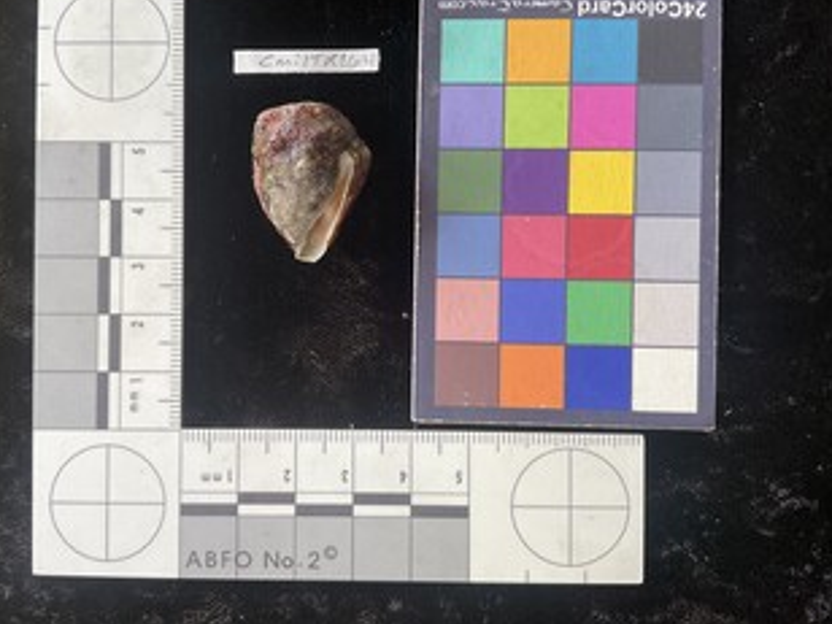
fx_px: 793
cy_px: 271
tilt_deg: -89.0
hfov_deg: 55.3
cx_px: 375
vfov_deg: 42.9
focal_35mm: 33
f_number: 1.8
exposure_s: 1/60
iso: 64
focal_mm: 3
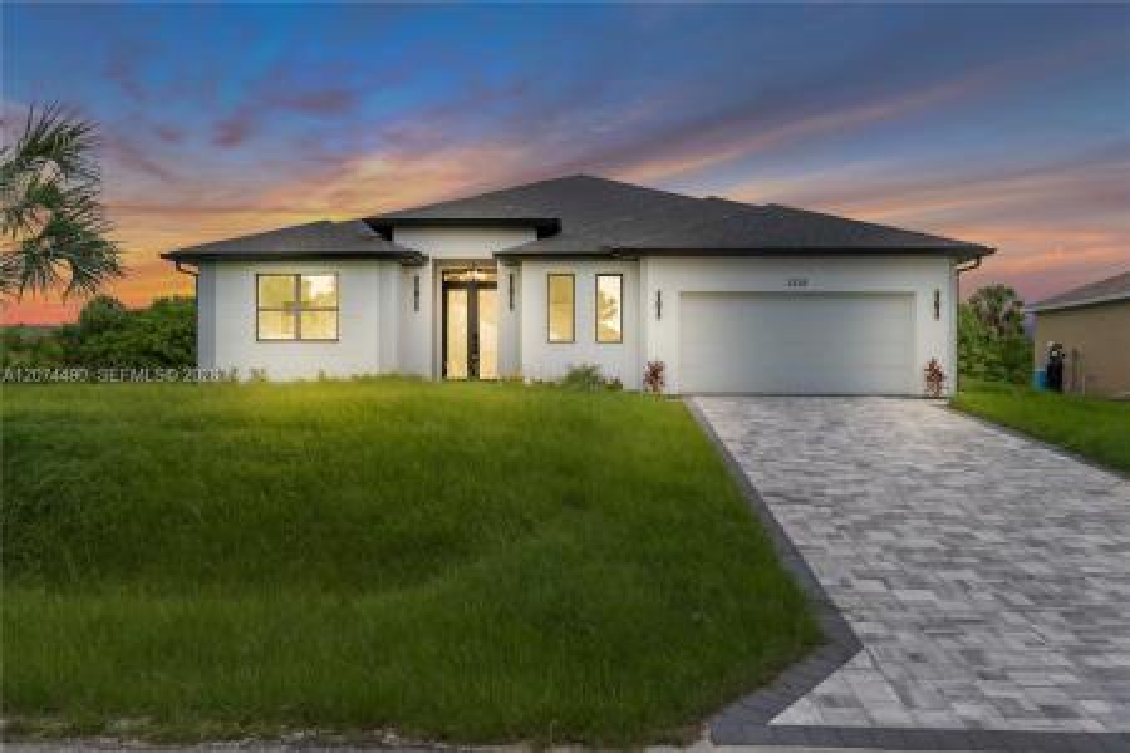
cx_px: 565
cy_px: 376
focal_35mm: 30
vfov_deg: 43.6
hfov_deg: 61.9
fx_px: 942
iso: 100
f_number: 8
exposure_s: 1/250
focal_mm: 20
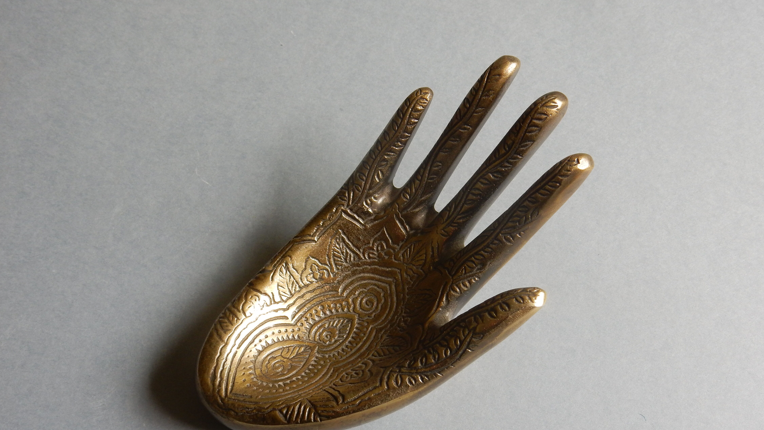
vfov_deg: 29.6
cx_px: 387
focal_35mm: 40
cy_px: 265
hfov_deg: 50.5
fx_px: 810
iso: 125
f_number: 4
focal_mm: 6.4
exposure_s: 1/30
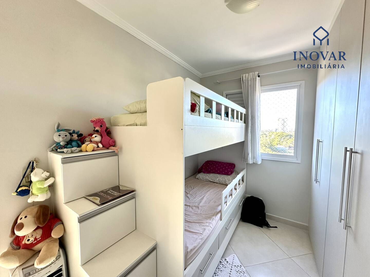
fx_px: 150
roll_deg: -0.4
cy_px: 138
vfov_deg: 85.7
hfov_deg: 102.1
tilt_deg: -3.1
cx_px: 185
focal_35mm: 14
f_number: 2.2
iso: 200
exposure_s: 1/99
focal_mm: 2.22
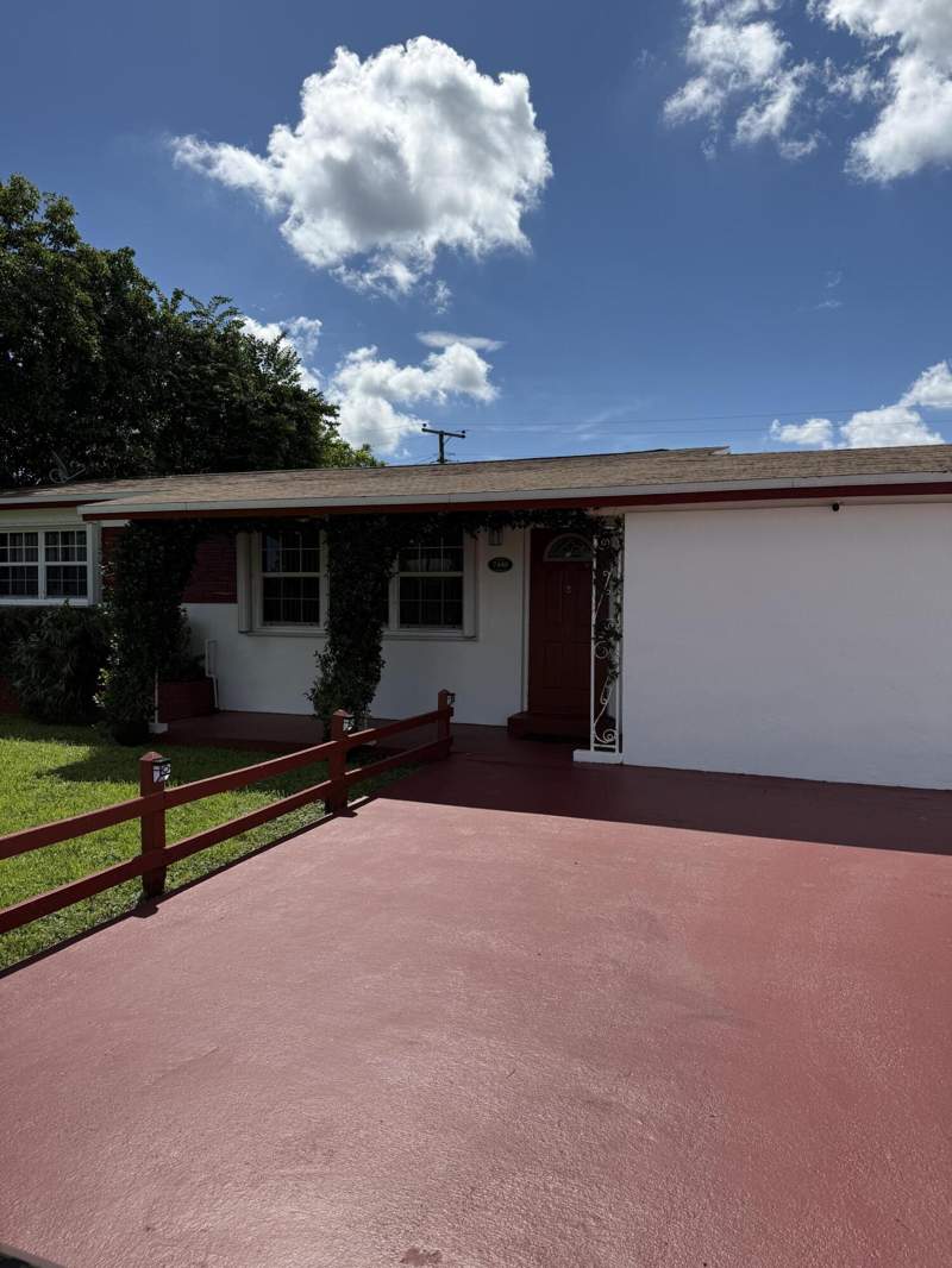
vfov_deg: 71.6
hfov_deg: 56.8
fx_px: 880
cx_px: 476
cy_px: 634
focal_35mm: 24
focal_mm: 6.76
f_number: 1.78
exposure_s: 1/10309
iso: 80
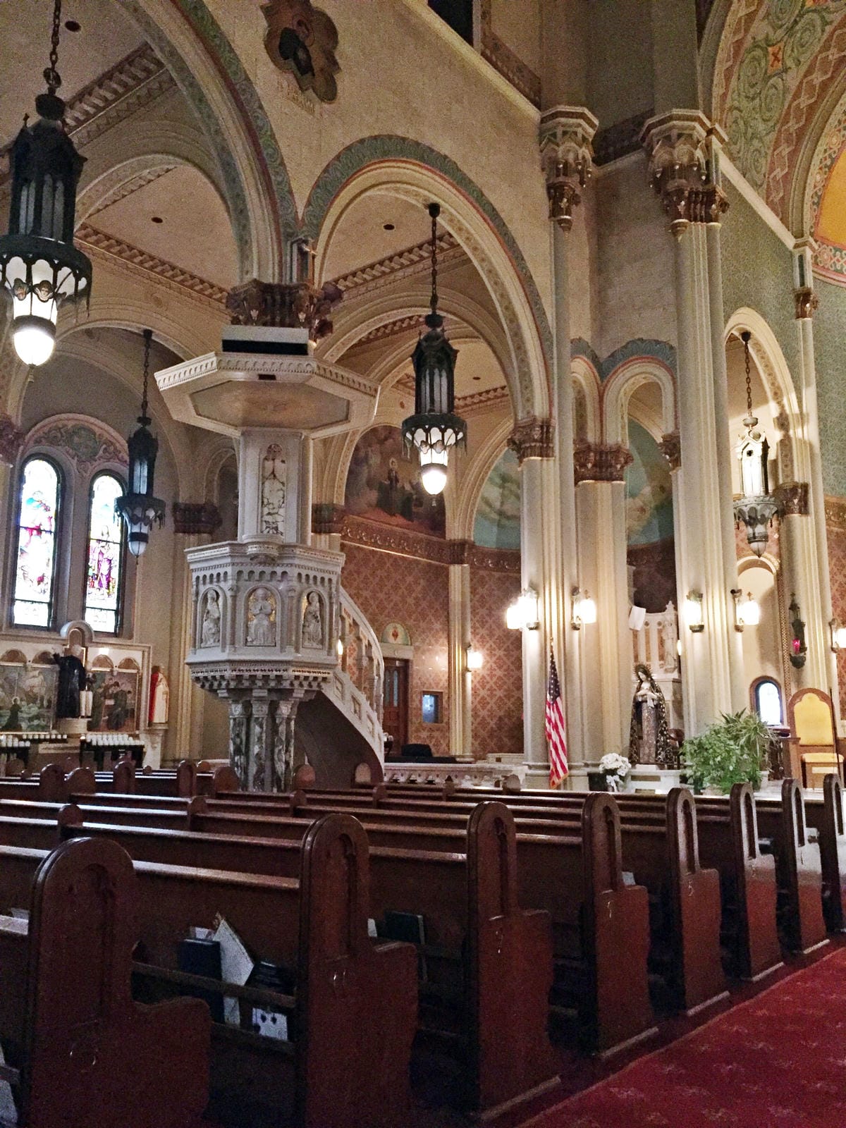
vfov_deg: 61.7
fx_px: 945
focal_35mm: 29
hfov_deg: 48.2
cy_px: 564
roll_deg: -0.3
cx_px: 423
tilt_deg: +10.5
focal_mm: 4.15
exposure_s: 1/15
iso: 500
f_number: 2.2
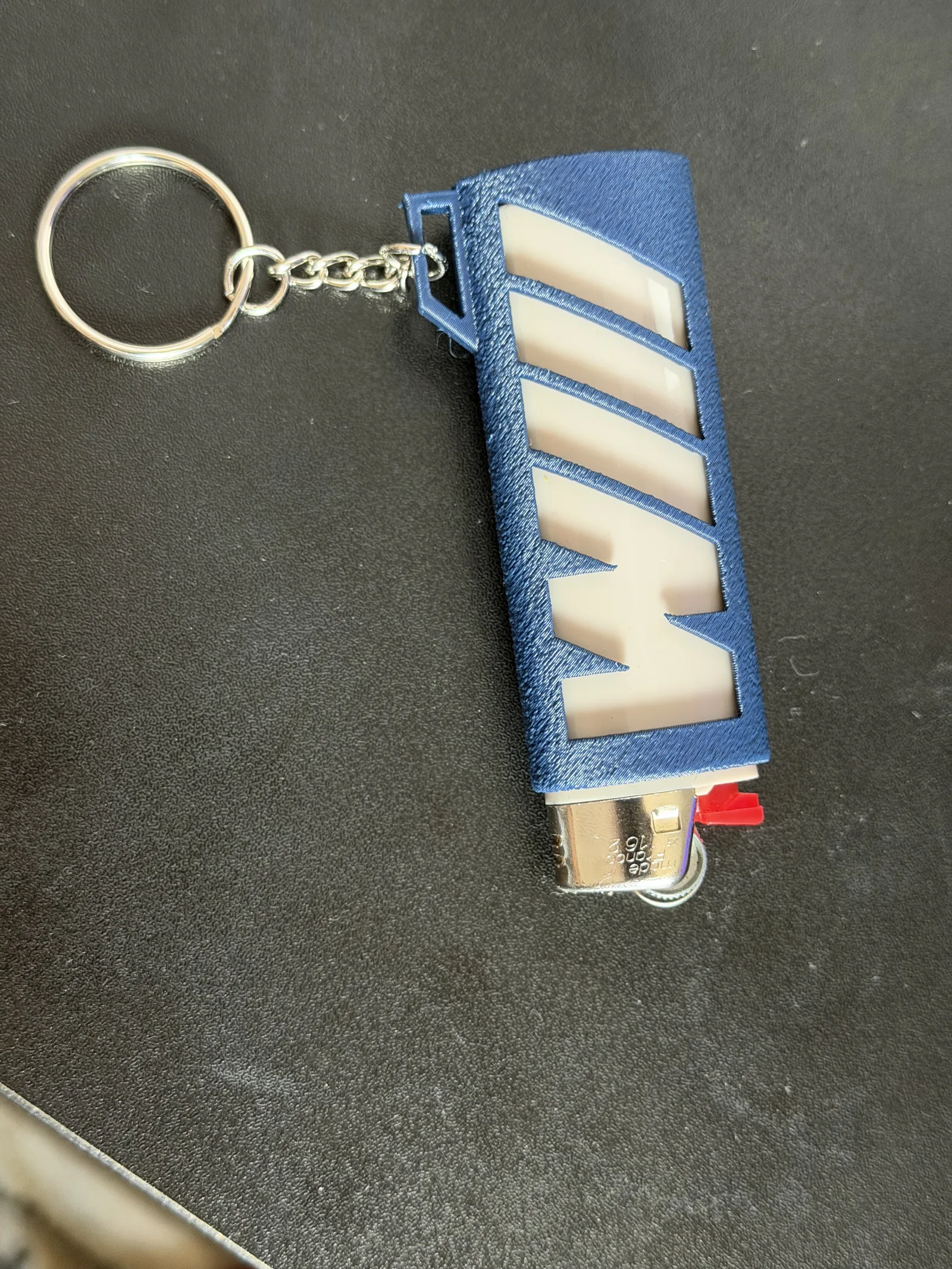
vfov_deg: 39.7
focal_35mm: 48
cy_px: 634
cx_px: 476
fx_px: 1760
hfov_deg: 30.3
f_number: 1.78
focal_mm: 6.76
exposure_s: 1/33
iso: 500
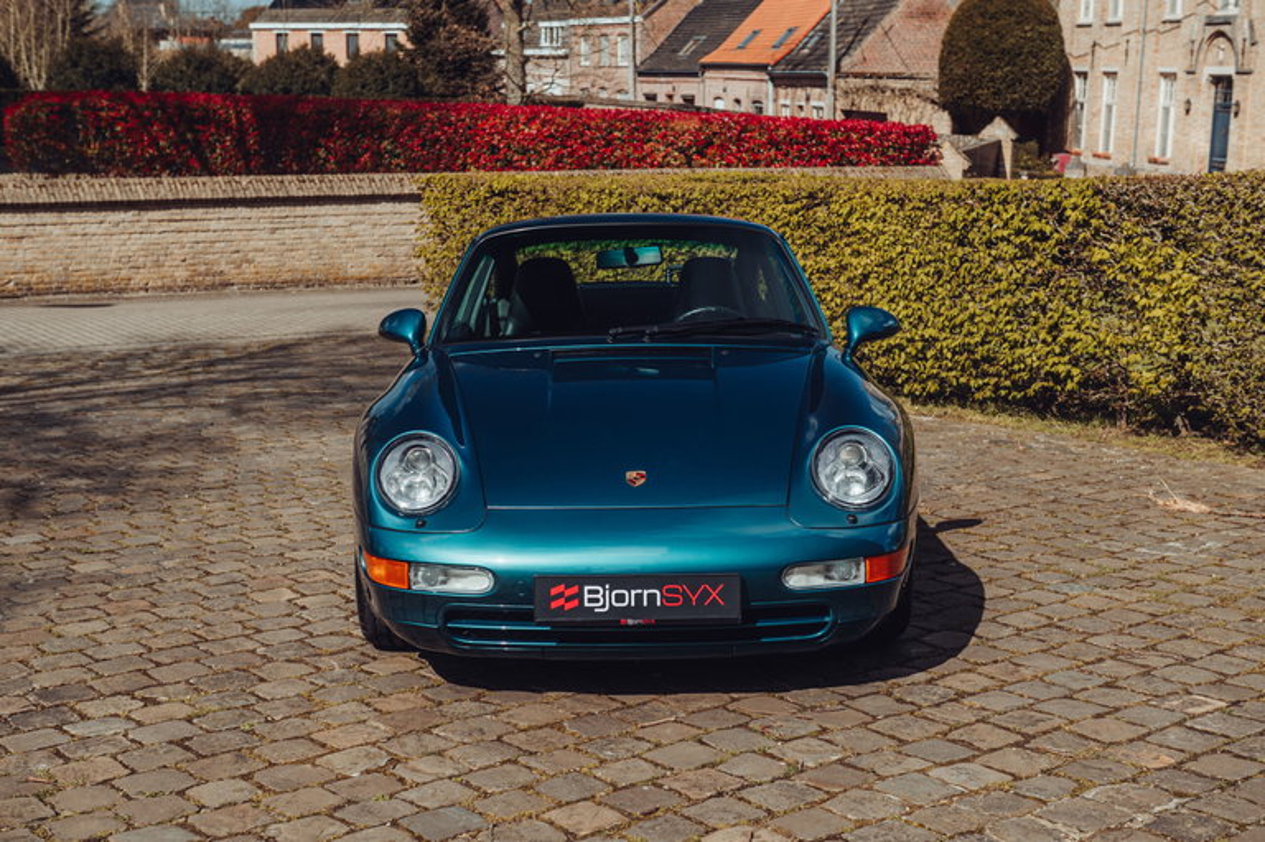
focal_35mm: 48
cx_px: 632
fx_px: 1686
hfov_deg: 41.1
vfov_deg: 28.0
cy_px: 421
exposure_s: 1/250
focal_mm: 48
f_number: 5.6
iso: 125
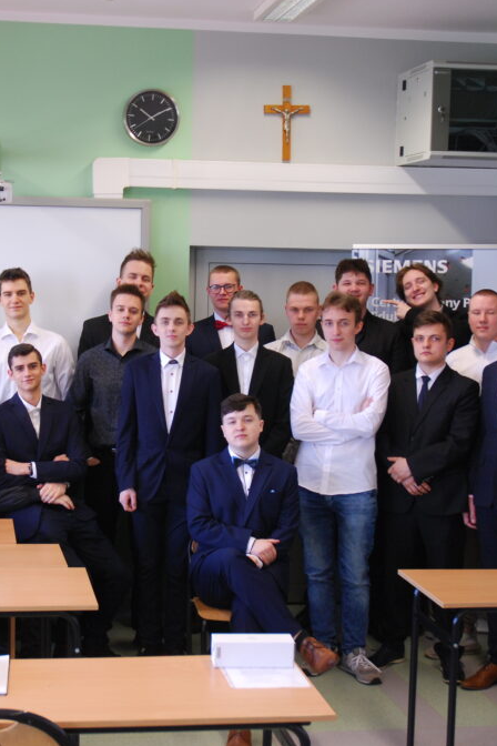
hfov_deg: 21.8
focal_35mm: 62
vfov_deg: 32.5
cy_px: 368
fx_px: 1279
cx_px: 139
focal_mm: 27
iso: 400
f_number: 3.8
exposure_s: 1/60
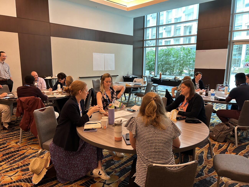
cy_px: 94
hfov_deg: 67.3
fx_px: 187
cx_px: 124
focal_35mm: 26
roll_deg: -0.1
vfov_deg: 53.1
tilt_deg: -9.3
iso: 200
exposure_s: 1/60
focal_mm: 5.7
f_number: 1.5
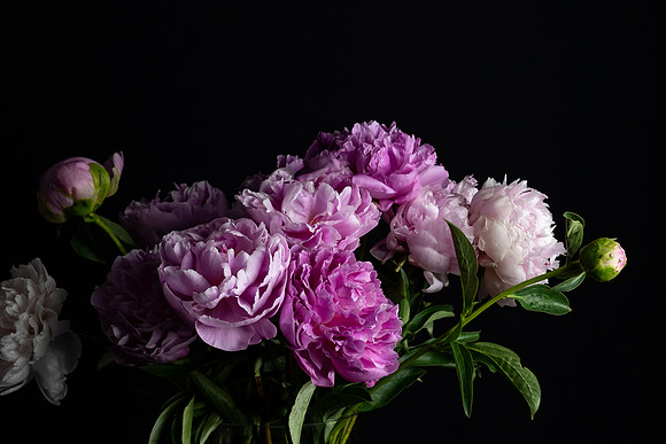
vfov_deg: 18.0
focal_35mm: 76
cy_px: 173
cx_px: 393
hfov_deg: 26.7
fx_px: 1402
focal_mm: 41.1
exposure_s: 1/15
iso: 200
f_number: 8
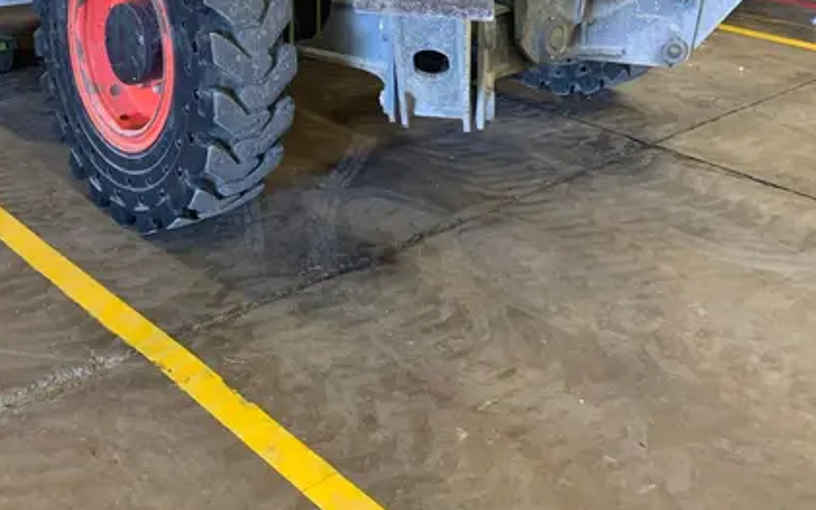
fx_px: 1067
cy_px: -119
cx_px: 297
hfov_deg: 41.5
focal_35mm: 48
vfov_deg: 24.1
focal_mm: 4.25
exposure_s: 1/60
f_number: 1.8
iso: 320
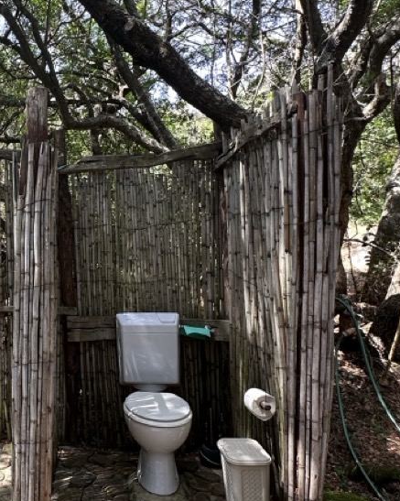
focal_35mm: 32
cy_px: 234
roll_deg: +1.3
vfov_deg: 55.6
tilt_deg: +3.0
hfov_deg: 40.1
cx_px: -1
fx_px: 474
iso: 50
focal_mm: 2.22
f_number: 2.2
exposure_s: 1/99
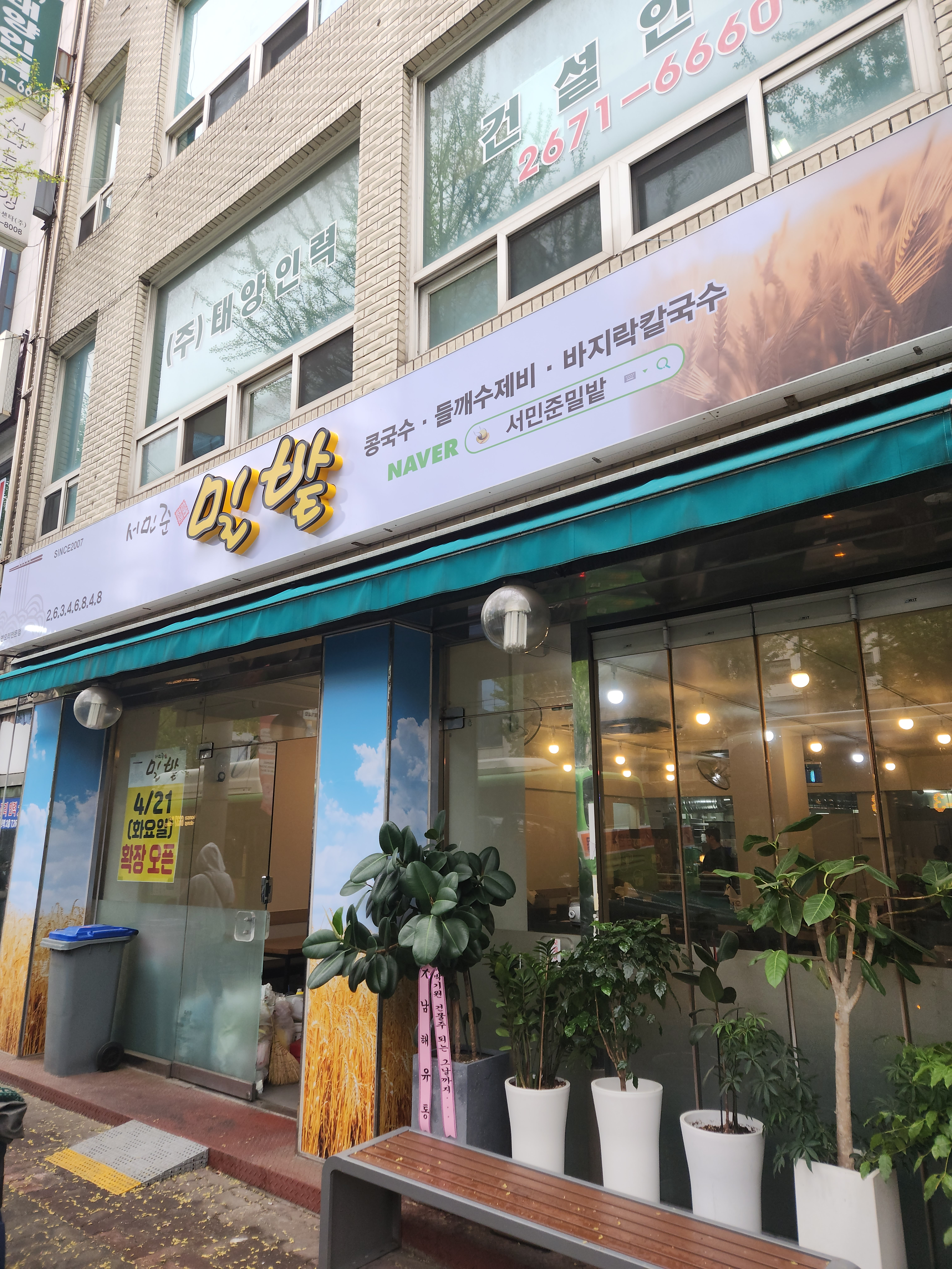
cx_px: 476
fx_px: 843
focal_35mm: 23
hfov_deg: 58.9
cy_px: 634
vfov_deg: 73.9
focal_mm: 5.4
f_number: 1.8
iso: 32
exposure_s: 1/120
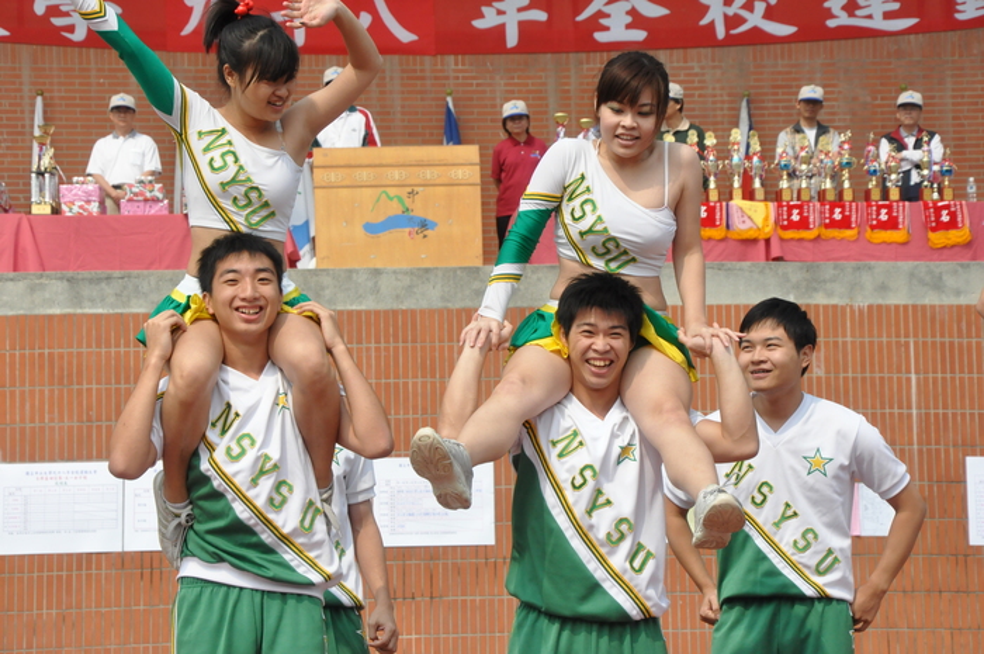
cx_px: 492
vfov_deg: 11.4
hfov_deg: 17.1
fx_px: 3276
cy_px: 327
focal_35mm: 120
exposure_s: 1/2500
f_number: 10
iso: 1250
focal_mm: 80
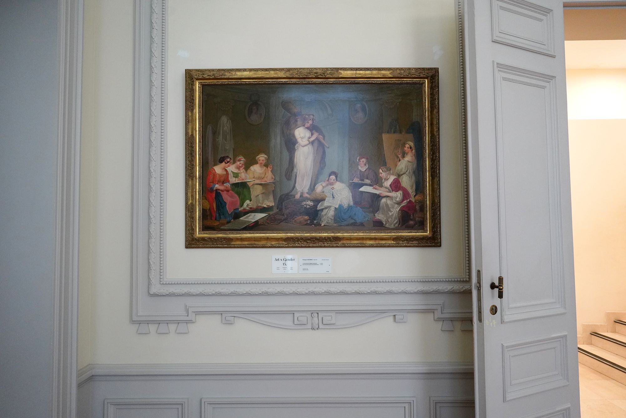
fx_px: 417
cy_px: 209
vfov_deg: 53.1
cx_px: 313
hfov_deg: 73.7
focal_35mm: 24
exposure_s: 1/80
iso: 3200
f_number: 5
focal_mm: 24
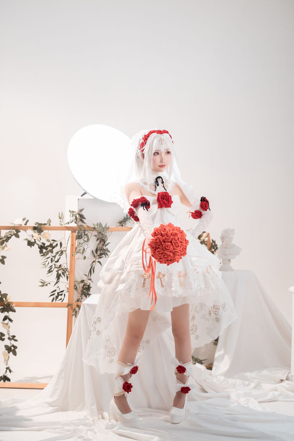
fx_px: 1041
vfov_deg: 23.9
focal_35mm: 85
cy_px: 220
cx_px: 147
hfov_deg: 16.1
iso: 200
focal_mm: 85
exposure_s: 1/80
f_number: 2.8
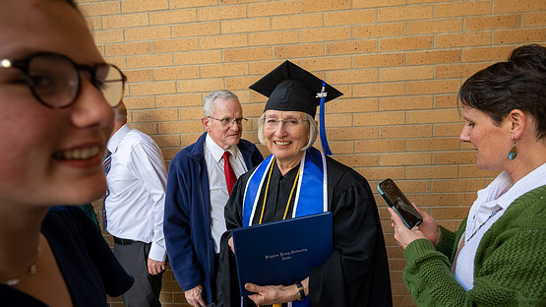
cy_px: 167
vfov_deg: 49.4
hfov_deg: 78.7
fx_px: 333
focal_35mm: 23
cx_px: 270
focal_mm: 21
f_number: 5
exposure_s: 1/500
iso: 800
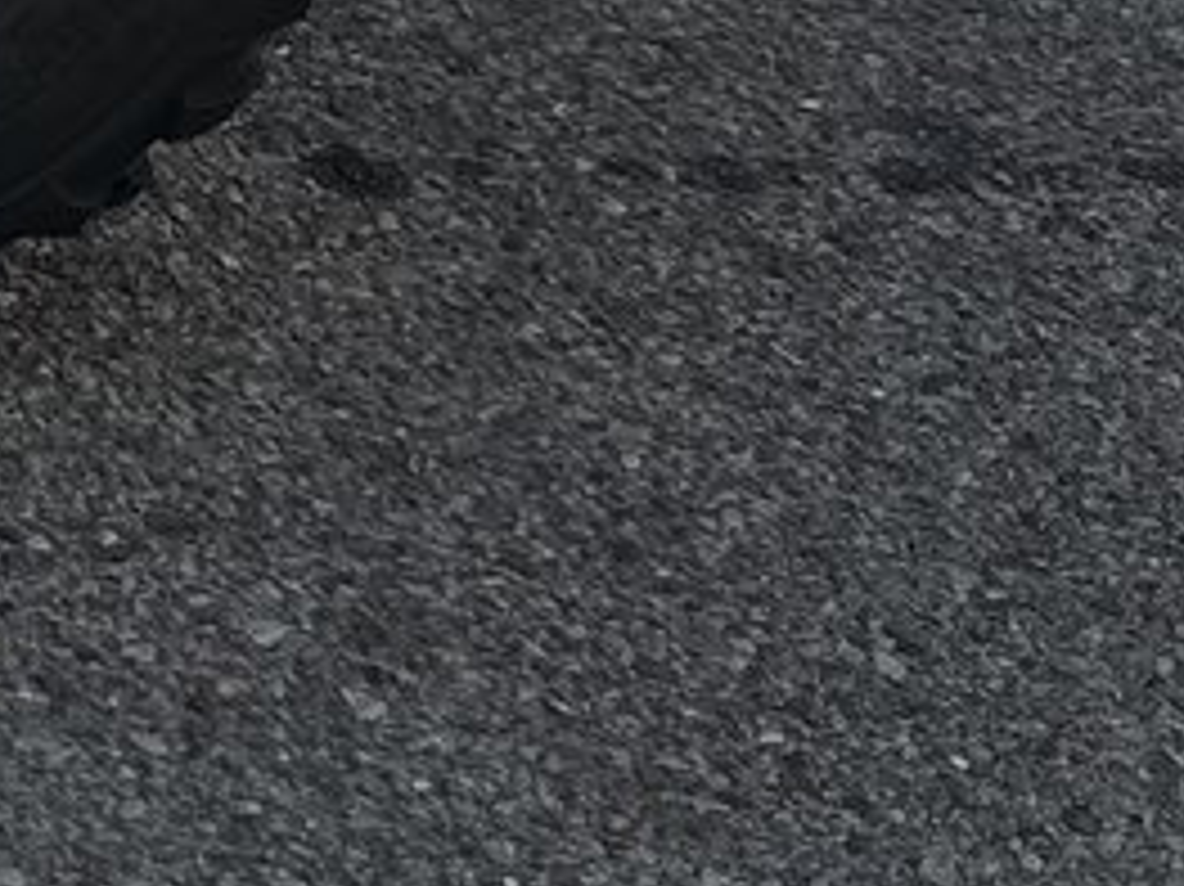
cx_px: -1976
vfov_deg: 8.7
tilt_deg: -18.4
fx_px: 5402
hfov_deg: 10.2
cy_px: -1124
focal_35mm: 158
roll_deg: +0.6
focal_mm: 5.7
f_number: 1.5
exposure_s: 1/1252
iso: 50
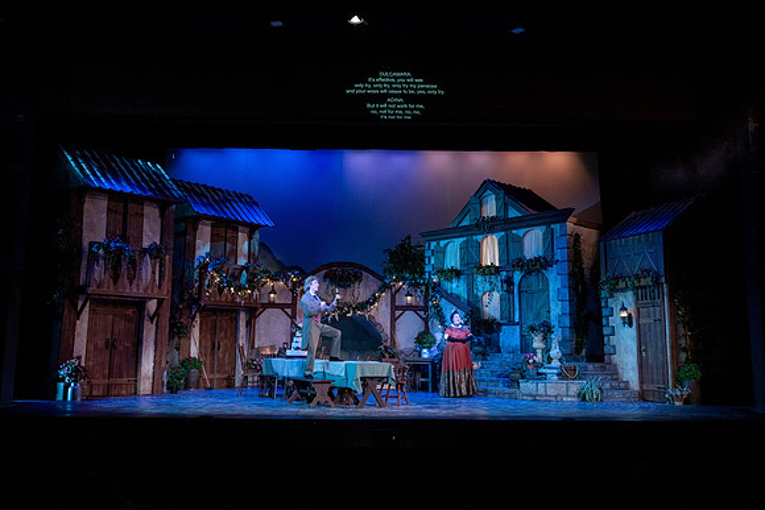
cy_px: 255
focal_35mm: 32
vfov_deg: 41.1
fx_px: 680
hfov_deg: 58.7
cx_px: 382
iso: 1600
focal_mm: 32
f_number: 6.3
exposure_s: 1/160
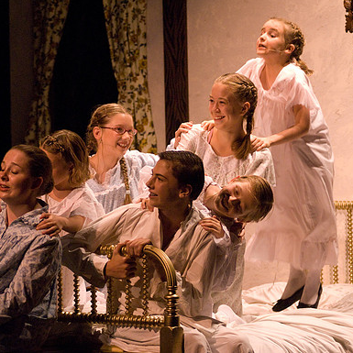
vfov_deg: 7.8
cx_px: 155
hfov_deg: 7.8
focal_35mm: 223
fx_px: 2573
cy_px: 176
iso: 1600
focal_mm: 116
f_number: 2.8
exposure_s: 1/160
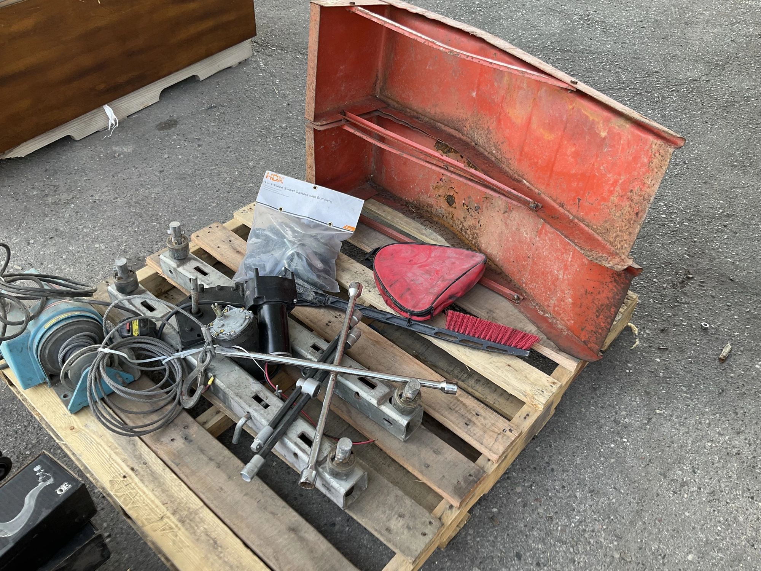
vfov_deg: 48.2
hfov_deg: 61.7
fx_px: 638
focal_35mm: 29
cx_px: 380
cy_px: 286
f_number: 1.8
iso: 20
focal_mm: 3
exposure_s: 1/122
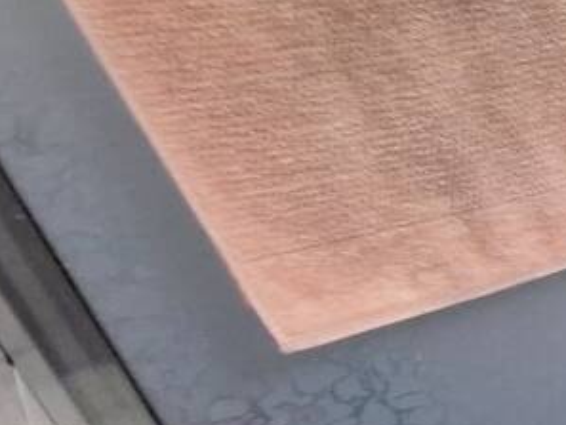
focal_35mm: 63
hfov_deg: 16.2
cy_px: 322
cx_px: 1294
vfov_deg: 23.1
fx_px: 1031
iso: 320
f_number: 2.2
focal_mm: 1.74
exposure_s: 1/60
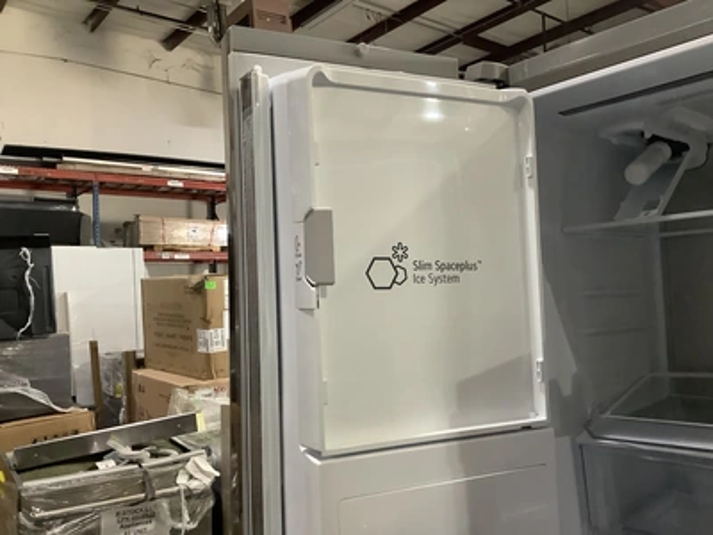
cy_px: 268
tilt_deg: +3.5
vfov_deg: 45.4
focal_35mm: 31
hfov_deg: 58.4
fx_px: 639
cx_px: 356
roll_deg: +1.5
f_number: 2.4
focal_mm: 3.3
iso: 250
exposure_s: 1/40
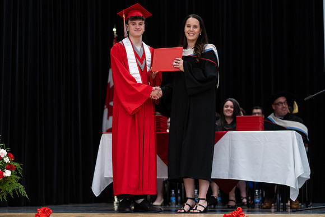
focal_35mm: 107
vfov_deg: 12.8
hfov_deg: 19.1
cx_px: 140
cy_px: 102
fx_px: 963
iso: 1000
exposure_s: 1/200
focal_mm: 85
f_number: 2.8
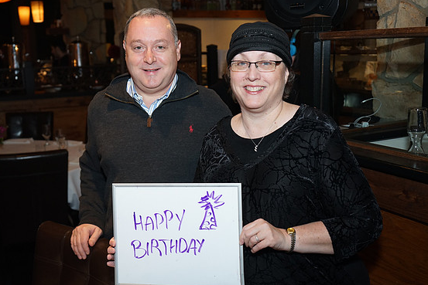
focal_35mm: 43
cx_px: 208
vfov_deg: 31.2
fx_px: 511
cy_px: 140
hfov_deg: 45.4
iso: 1600
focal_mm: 41
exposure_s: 1/100
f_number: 5
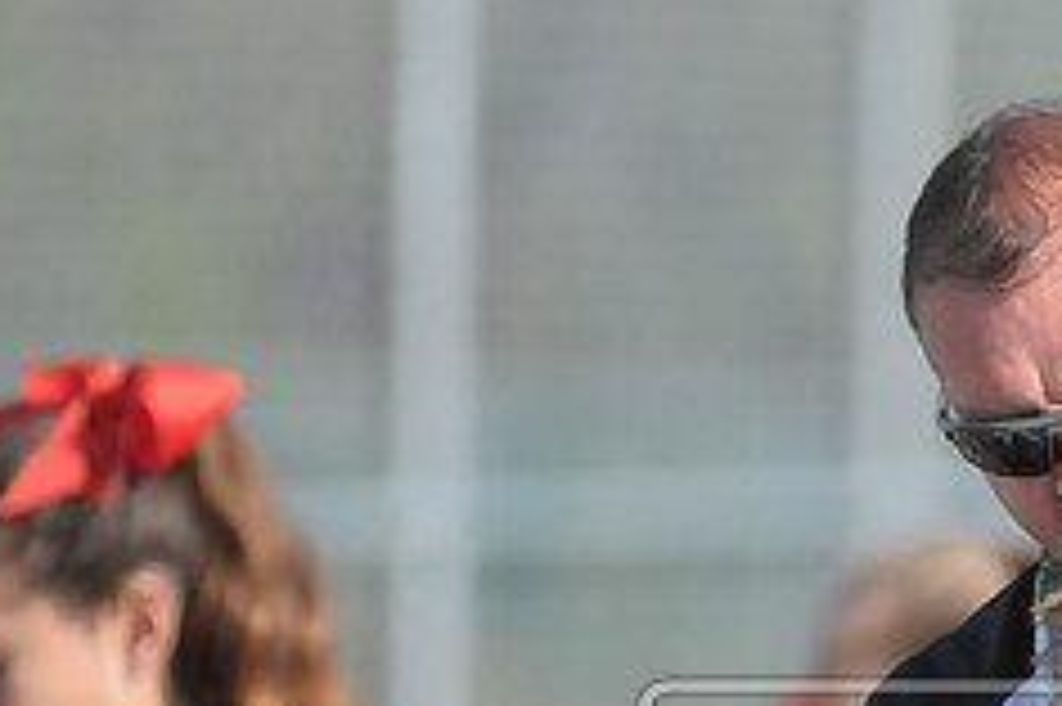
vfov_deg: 1.1
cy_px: 848
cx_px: 1174
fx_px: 35875
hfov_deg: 1.7
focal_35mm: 1217
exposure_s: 1/8000
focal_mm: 330
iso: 1600
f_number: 4
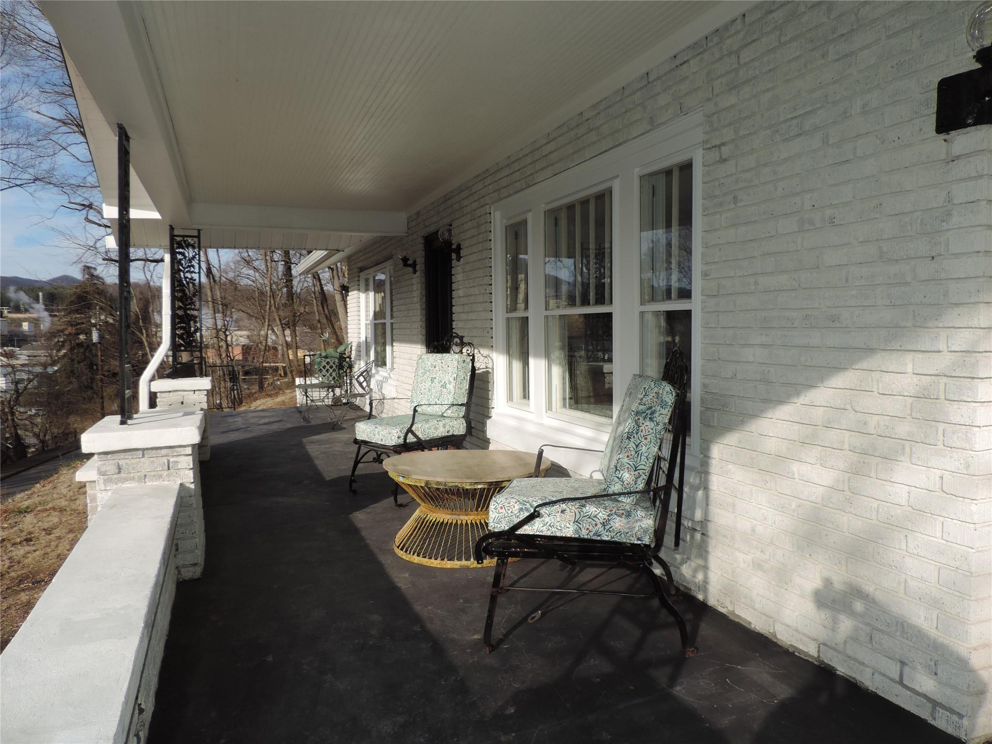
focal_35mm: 24
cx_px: 496
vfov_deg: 56.8
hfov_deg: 71.6
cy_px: 372
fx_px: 688
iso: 80
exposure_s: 1/1000
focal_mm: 4.3
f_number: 3
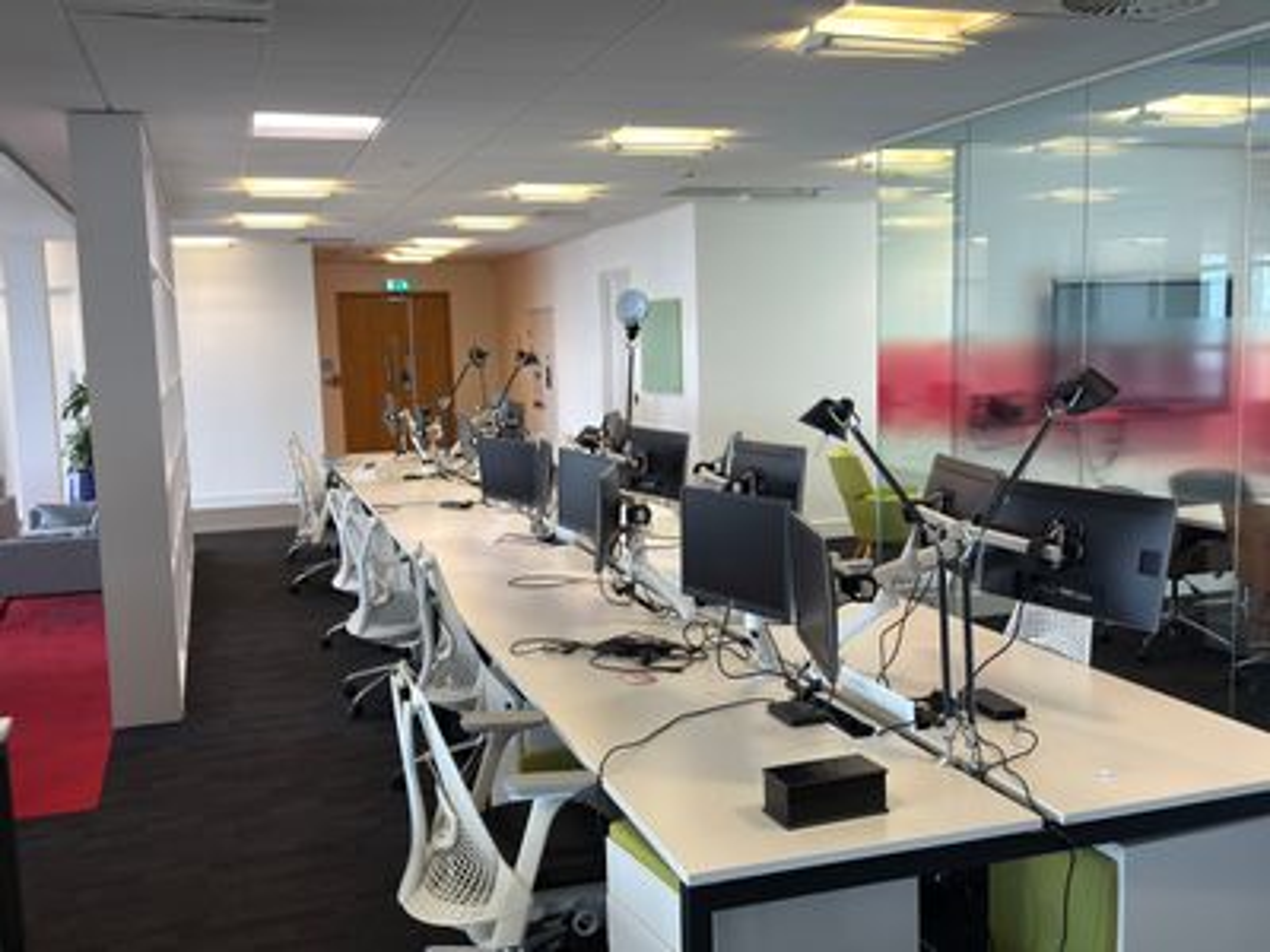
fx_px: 1284
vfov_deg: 40.7
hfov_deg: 52.6
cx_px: 635
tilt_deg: -5.6
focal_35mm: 35
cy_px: 476
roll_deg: +1.5
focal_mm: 6.76
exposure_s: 1/100
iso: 80
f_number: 1.78
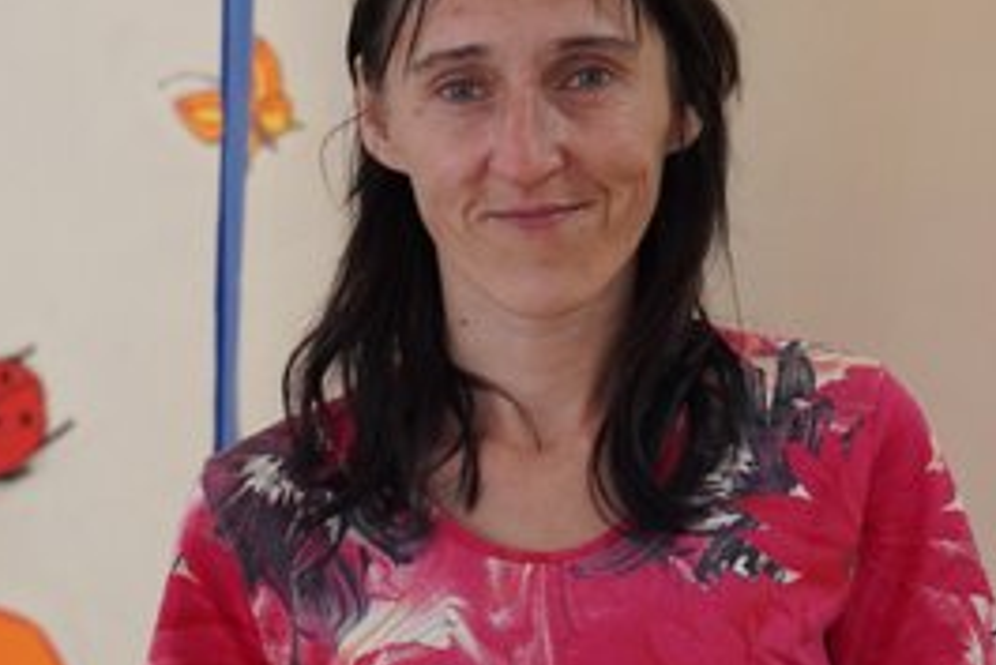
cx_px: 549
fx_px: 2817
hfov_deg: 20.0
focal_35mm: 102
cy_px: 302
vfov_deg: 13.5
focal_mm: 45
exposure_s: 1/160
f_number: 4
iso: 3200
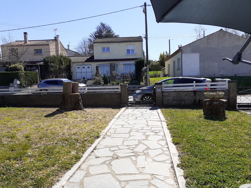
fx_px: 196
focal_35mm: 27
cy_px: 94
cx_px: 126
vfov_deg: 51.4
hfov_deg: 65.3
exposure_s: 1/1479
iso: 40
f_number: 1.9
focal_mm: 3.6
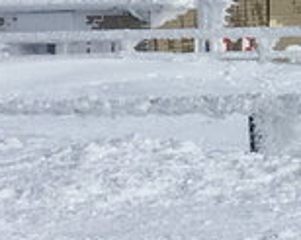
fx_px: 1674
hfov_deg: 10.0
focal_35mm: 188
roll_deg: +3.0
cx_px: 426
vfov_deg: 7.9
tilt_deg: +4.8
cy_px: -187
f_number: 2.2
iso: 25
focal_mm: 4.15
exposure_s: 1/5917
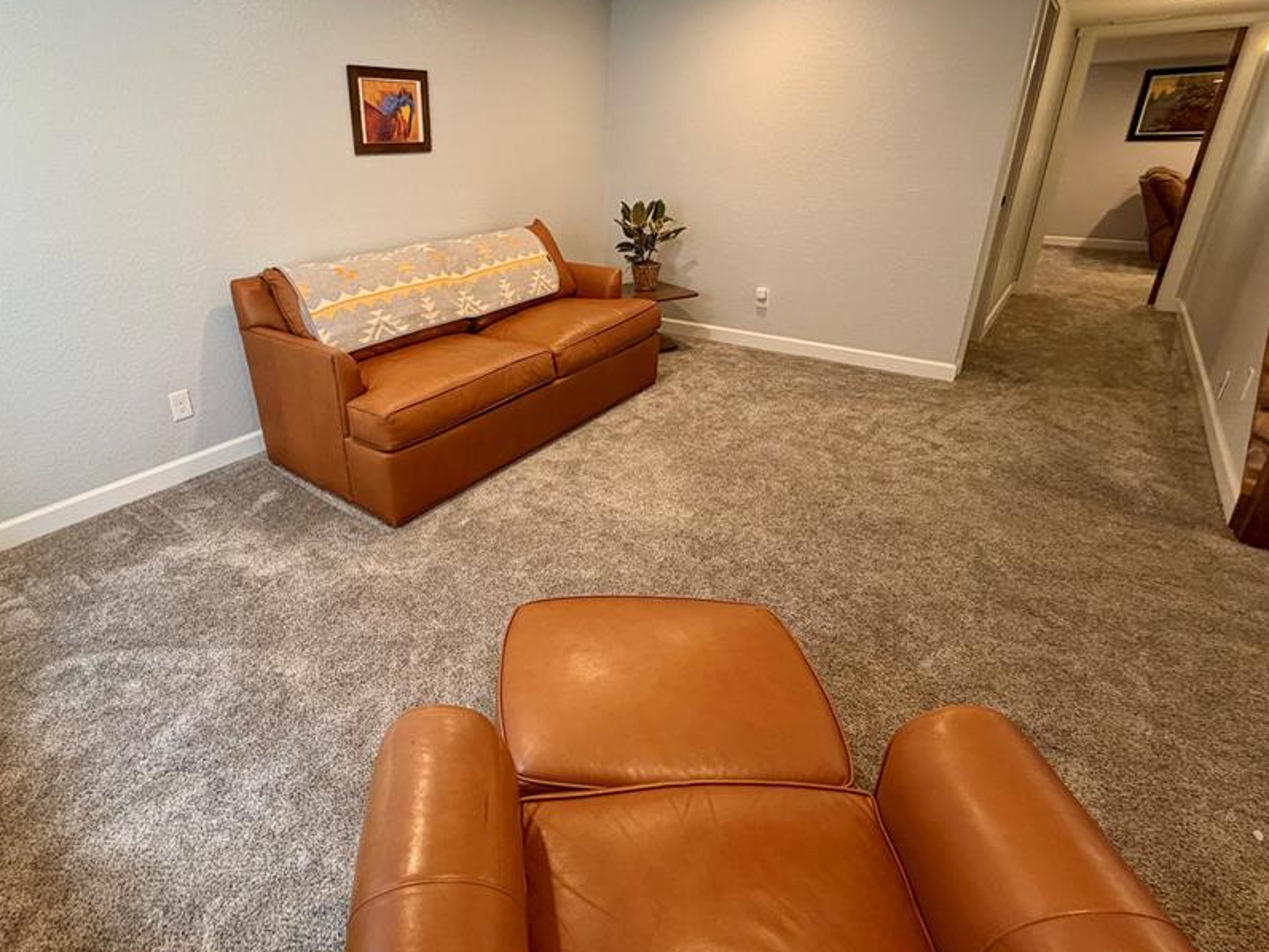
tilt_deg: -20.8
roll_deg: +1.7
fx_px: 660
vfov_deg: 70.9
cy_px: 387
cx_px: 512
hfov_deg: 86.7
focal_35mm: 18
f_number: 2.2
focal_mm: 2.22
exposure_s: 1/60
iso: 200
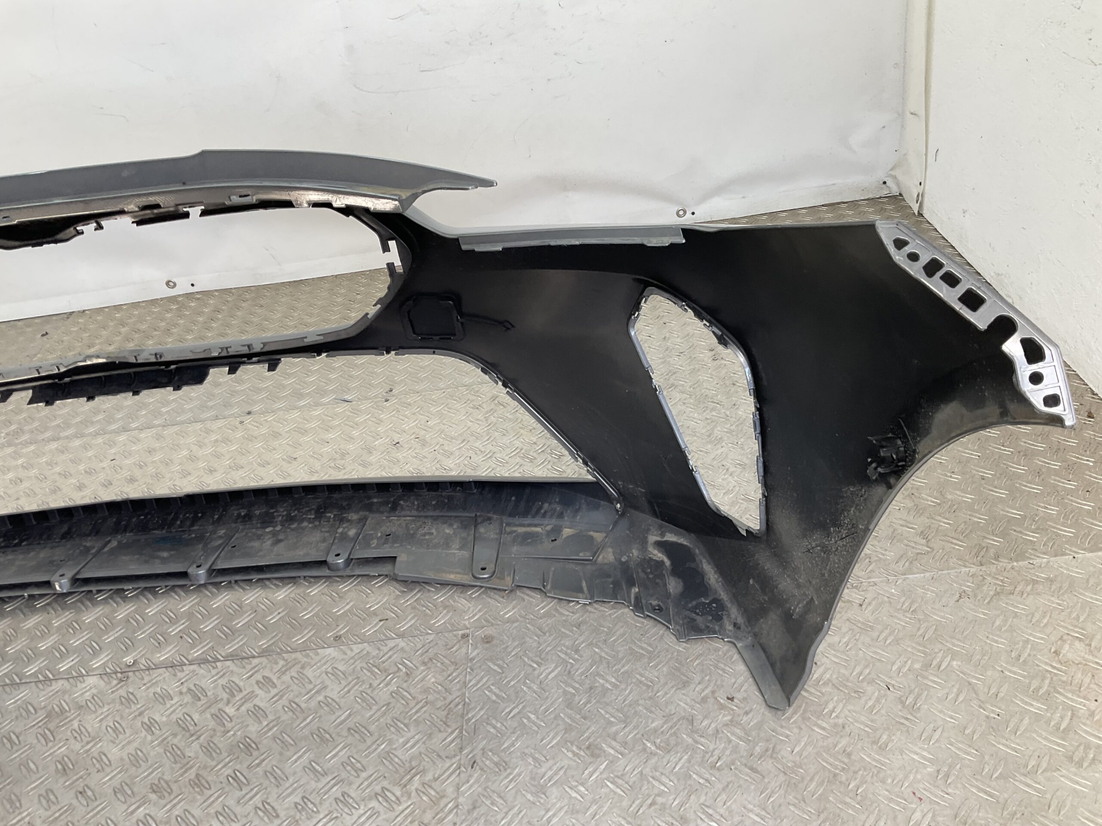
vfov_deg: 48.2
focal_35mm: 29
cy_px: 413
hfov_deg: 61.7
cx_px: 551
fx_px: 923
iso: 20
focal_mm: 3
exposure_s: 1/100
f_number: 1.8
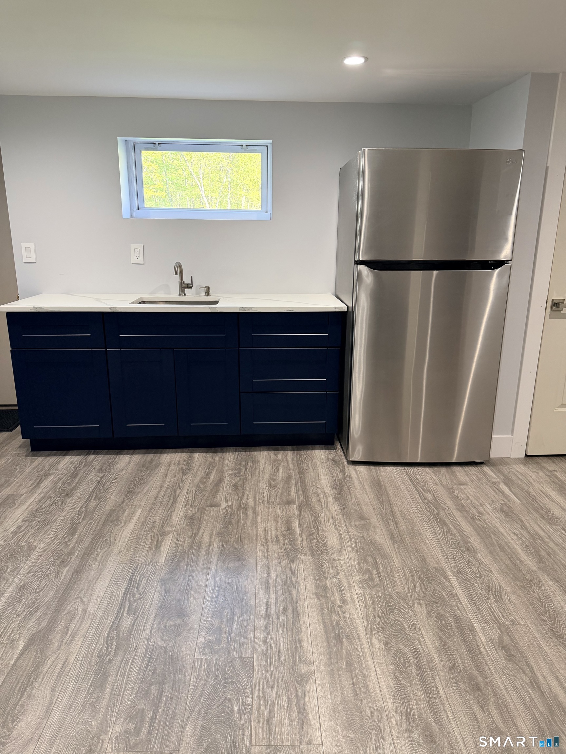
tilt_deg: -16.2
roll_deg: -0.1
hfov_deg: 56.8
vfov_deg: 71.6
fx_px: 523
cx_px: 283
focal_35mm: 24
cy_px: 377
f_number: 1.78
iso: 320
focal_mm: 6.76
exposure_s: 1/120
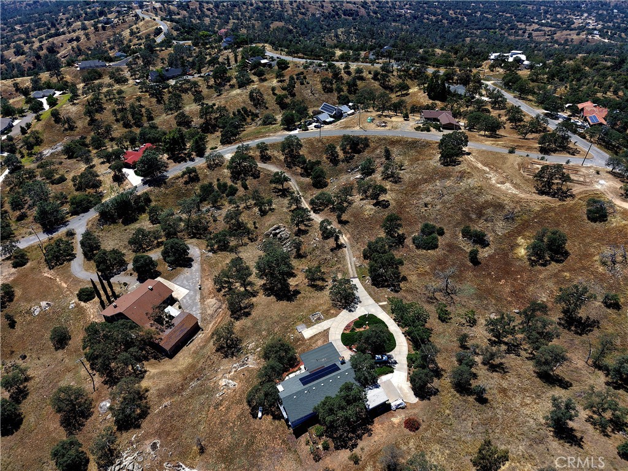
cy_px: 236
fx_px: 435
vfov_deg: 56.8
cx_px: 314
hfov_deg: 71.6
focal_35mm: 24
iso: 110
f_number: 1.8
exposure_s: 1/5000
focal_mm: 8.67
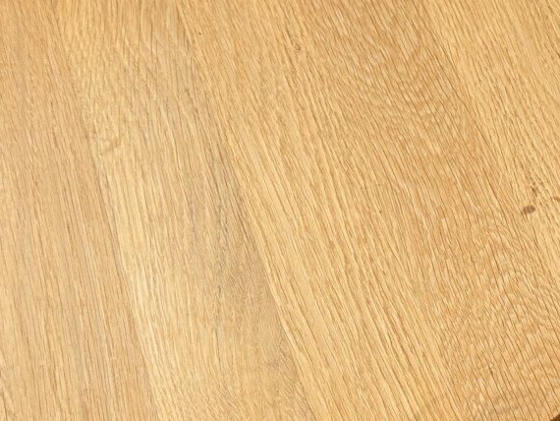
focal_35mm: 101
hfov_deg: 18.9
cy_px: 333
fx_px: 1635
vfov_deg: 14.6
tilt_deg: -51.0
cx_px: 550
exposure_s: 1/55
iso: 80
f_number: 1.78
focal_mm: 6.76
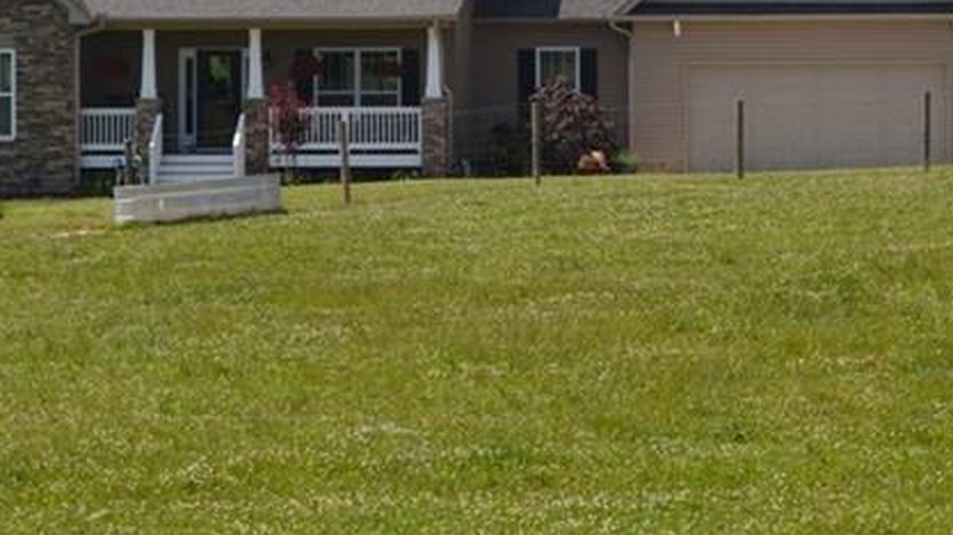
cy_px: -123
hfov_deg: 10.2
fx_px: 5361
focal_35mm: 212
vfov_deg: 5.7
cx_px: 489
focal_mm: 55
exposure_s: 1/250
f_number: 8
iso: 100
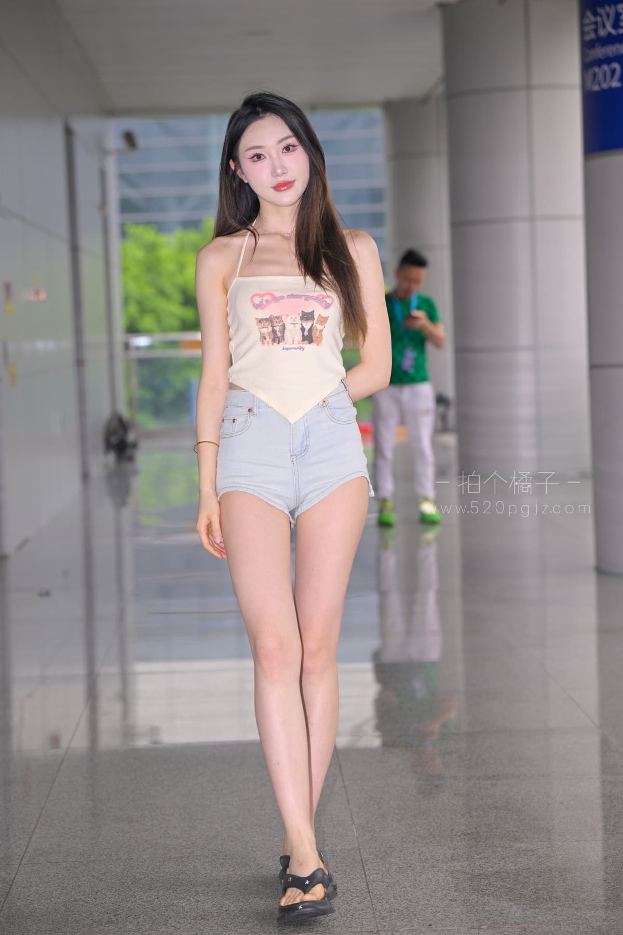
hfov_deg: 14.6
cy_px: 468
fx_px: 2440
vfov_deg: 21.7
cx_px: 312
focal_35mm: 94
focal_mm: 94
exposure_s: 1/200
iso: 250
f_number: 4
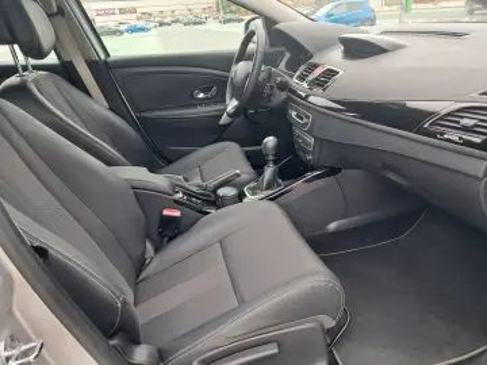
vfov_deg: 51.4
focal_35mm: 27
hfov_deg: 65.3
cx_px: 244
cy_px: 182
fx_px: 380
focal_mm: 4
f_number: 1.8
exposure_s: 1/50
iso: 50
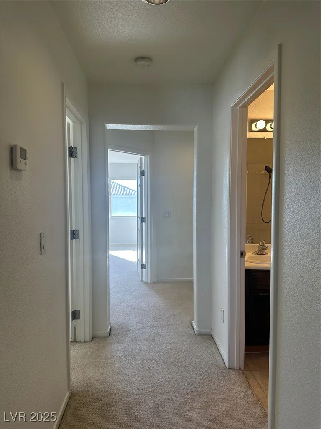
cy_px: 214
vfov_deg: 71.6
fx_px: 297
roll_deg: -0.2
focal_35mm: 24
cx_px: 160
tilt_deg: -2.8
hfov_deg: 56.8
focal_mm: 6.86
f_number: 1.78
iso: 80
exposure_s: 1/160
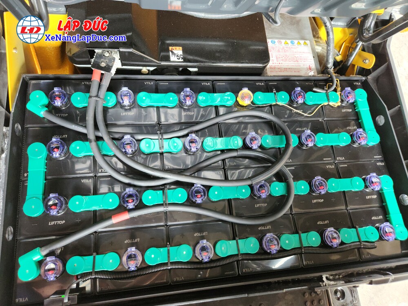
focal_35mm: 23
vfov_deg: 58.9
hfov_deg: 73.9
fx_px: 271
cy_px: 153
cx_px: 204
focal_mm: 5.4
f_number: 1.8
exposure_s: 1/40
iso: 250
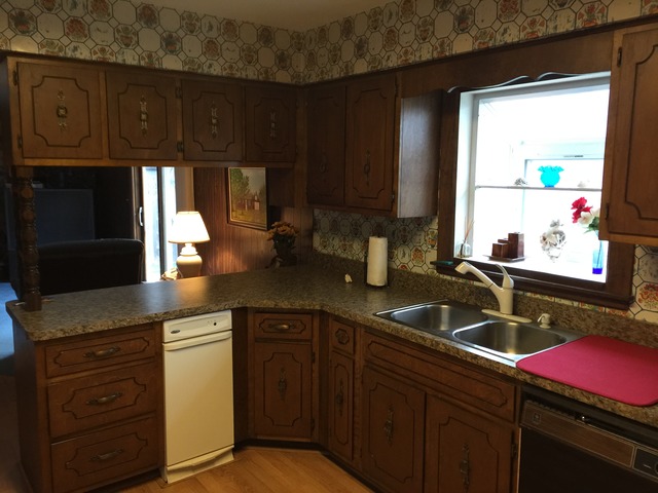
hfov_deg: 61.7
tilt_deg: -8.8
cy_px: 246
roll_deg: -0.7
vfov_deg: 48.2
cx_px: 329
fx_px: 551
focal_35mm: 29
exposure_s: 1/15
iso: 100
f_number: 2.2
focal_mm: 4.15
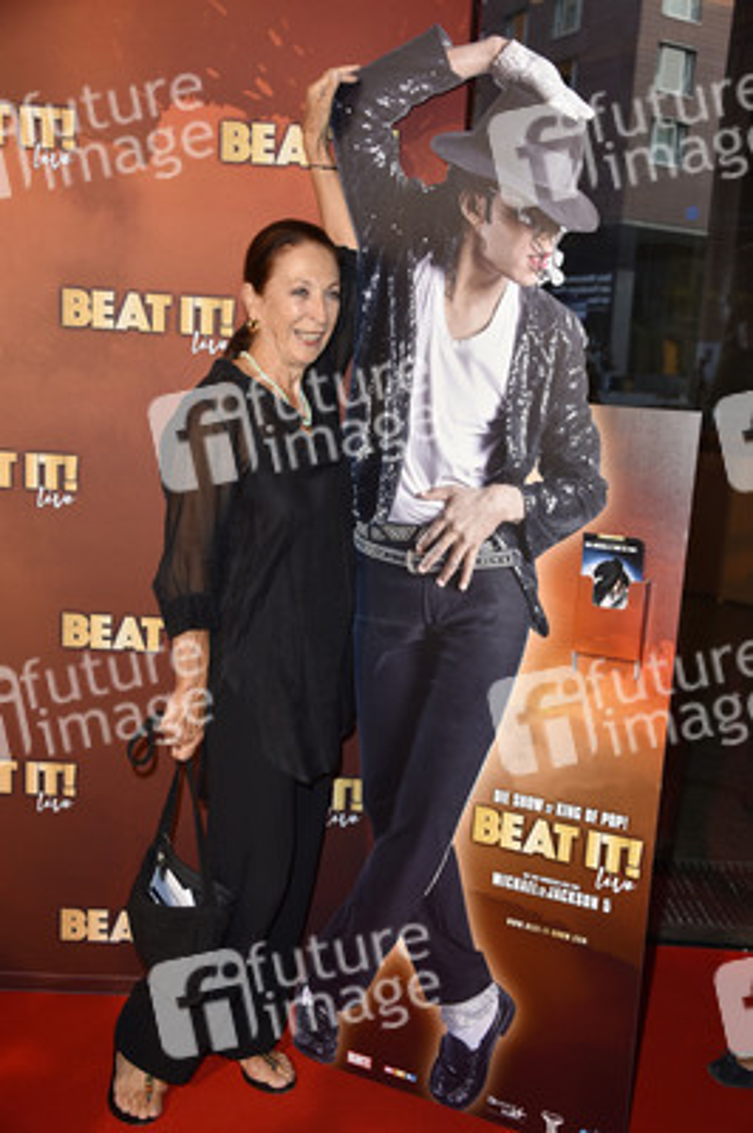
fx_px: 1320
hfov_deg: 31.8
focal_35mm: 42
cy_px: 566
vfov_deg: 46.4
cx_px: 376
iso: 400
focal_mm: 42
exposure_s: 1/160
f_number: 5.6
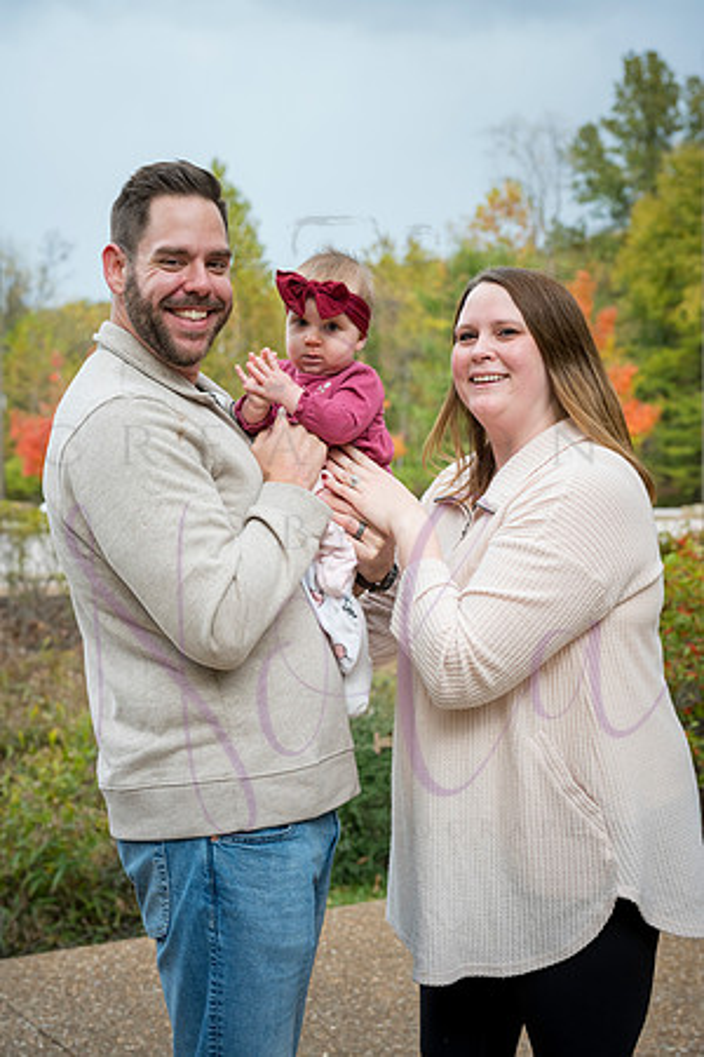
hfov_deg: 26.5
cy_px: 528
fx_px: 1496
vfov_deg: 38.9
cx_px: 352
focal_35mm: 51
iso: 400
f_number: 4.5
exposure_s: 1/500
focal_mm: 51
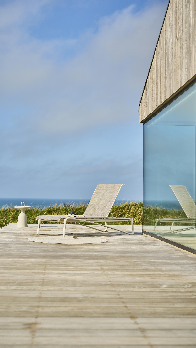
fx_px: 490
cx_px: 89
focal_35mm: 53
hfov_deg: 22.6
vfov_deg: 39.2
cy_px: 173
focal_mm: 50
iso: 100
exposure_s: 1/3200
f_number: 2.8
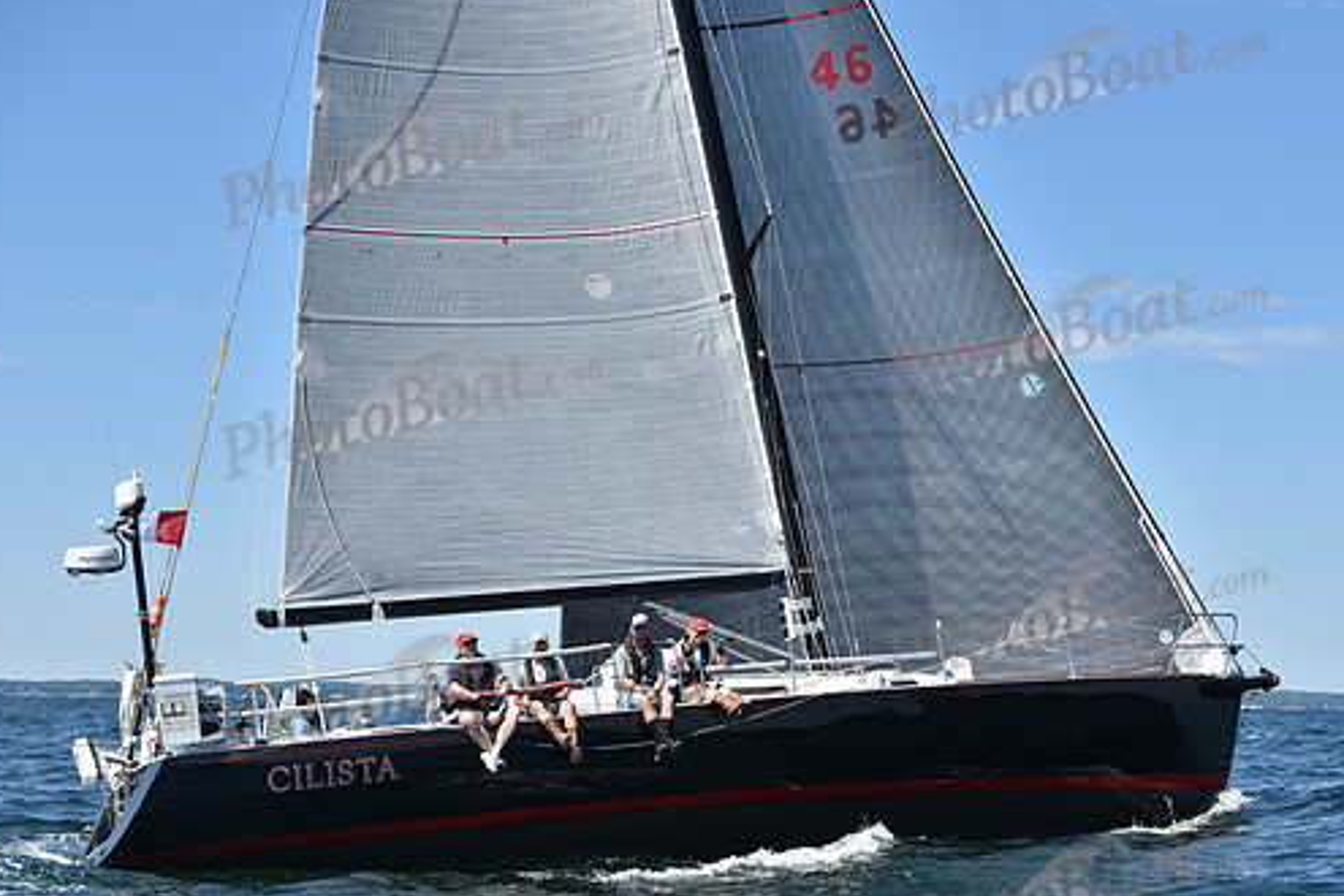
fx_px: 3061
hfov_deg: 24.7
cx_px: 747
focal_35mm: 82
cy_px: 512
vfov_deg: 16.6
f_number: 5.6
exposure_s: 1/1600
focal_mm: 70
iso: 250
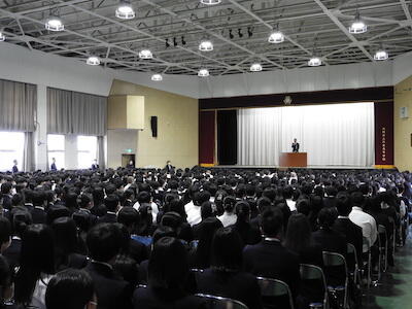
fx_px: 476
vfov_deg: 36.0
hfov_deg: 46.8
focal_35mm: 40
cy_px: 154
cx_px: 206
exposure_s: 1/30
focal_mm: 7.2
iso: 400
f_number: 3.8
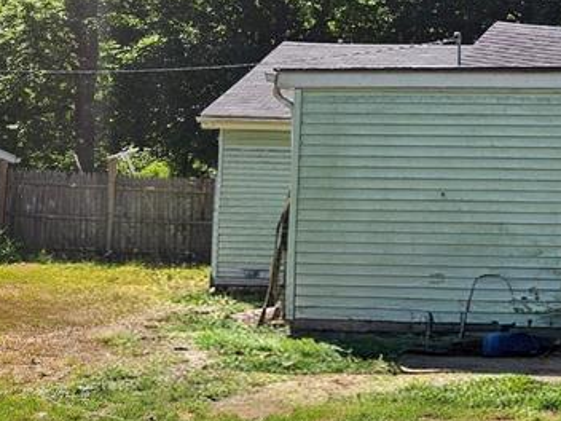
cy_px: 147
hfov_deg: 24.3
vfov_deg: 21.9
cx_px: 779
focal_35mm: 67
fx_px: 1086
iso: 25
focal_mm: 5.4
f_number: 1.8
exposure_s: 1/1111
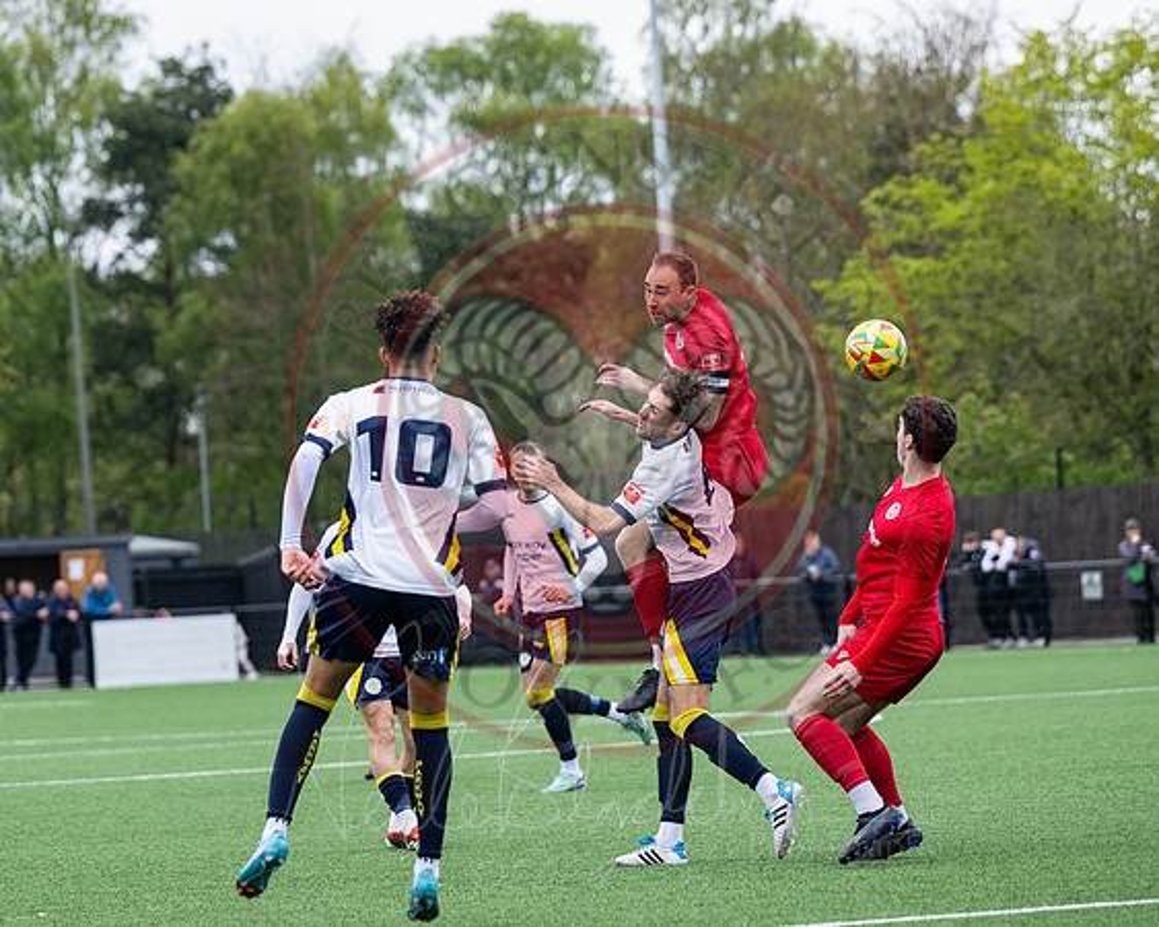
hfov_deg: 9.1
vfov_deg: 7.3
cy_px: 347
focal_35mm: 212
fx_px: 7262
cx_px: 554
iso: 500
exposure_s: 1/2500
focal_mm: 150
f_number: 4
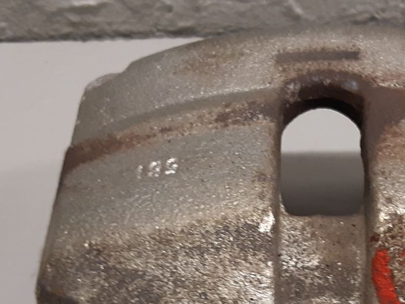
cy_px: 261
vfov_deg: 18.4
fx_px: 925
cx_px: 276
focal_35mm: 79
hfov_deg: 24.6
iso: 160
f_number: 1.7
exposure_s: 1/50
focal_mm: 3.93
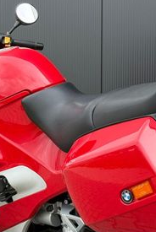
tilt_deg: -1.1
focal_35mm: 116
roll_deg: -0.5
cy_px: 145
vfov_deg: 17.6
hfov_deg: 11.8
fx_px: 752
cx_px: 89
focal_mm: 6.76
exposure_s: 1/1027
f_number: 1.78
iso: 80
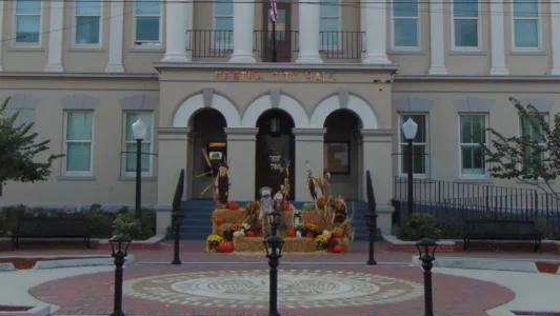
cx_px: 277
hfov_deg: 31.9
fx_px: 981
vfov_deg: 18.0
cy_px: 33
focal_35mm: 66
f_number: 3.3
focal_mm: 7.6
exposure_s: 1/100
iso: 80
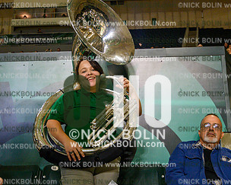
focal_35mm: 43
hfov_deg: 42.9
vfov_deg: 34.8
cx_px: 117
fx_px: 294
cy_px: 112
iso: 3200
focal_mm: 24
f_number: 4.5
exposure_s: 1/200
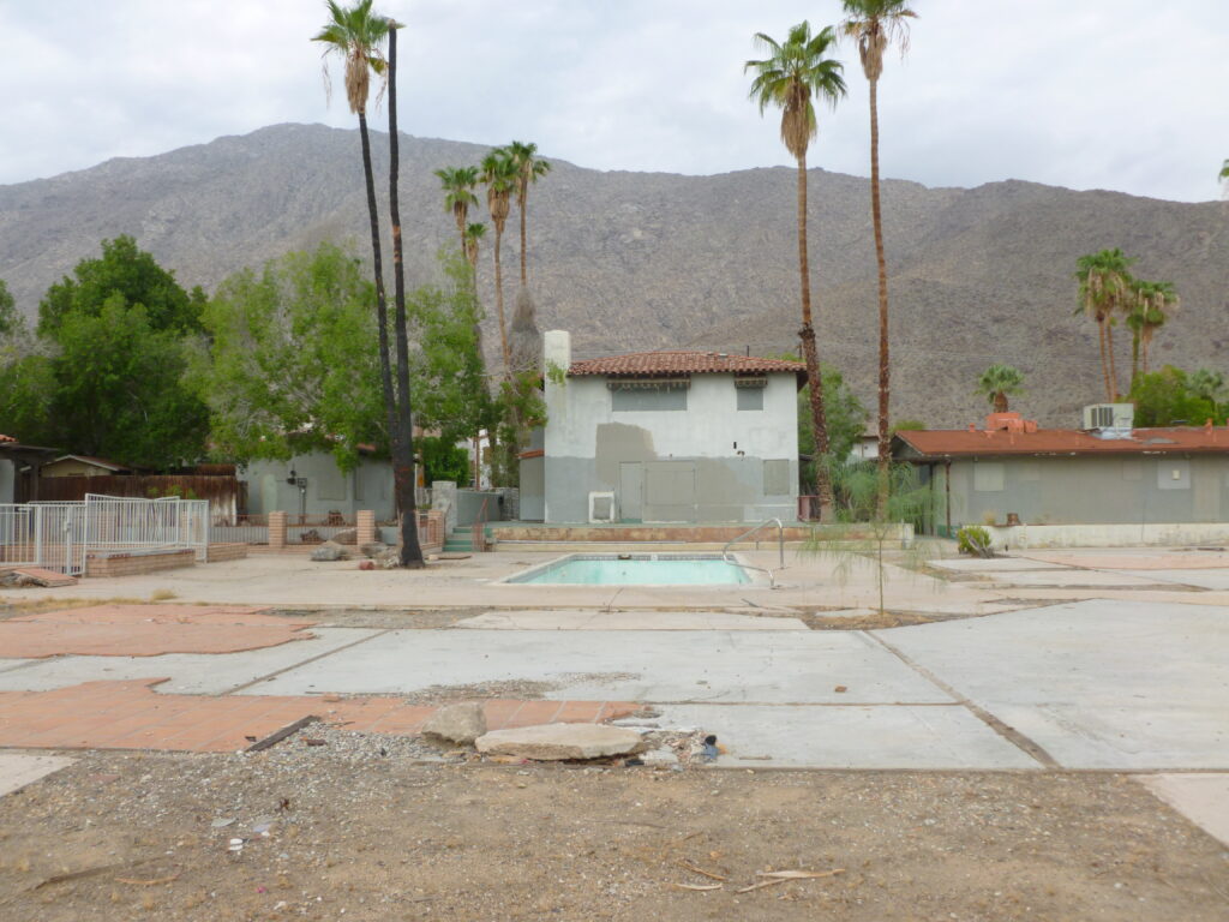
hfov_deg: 63.4
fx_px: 994
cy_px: 461
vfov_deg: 49.7
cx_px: 614
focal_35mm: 28
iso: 100
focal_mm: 5
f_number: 3.3
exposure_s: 1/500
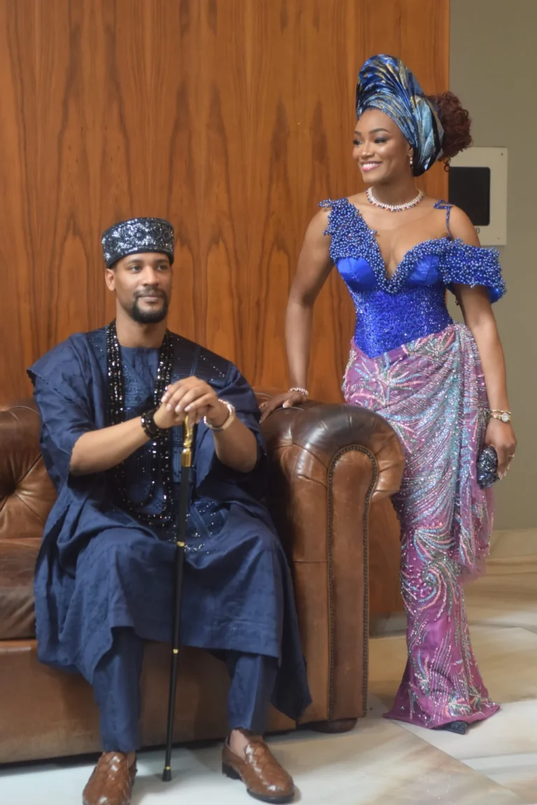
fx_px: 1678
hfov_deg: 18.2
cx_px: 268
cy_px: 402
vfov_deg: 27.0
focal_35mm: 75
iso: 800
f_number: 2.2
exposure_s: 1/160
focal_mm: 50
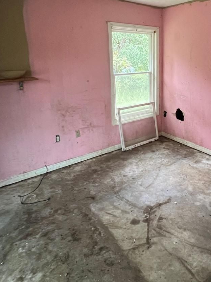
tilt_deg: -12.9
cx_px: 159
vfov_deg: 68.3
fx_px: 203
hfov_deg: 52.4
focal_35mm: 25
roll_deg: +0.2
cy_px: 106
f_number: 1.8
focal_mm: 1.57
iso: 500
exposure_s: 1/60
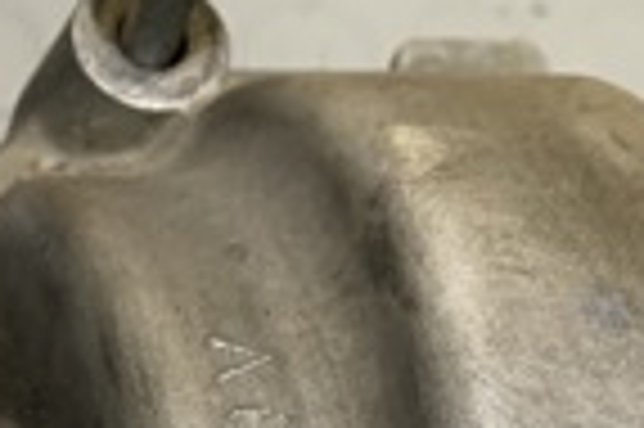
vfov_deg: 10.1
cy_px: 953
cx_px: -239
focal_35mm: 121
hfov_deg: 15.9
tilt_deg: -74.3
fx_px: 2162
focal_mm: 4.25
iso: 400
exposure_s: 1/40
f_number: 1.8
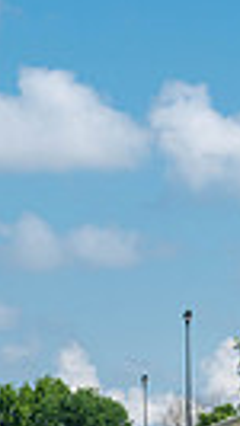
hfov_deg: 4.8
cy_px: 613
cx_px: 182
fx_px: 2834
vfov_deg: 8.4
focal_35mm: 251
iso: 100
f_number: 11
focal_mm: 55
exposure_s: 1/100
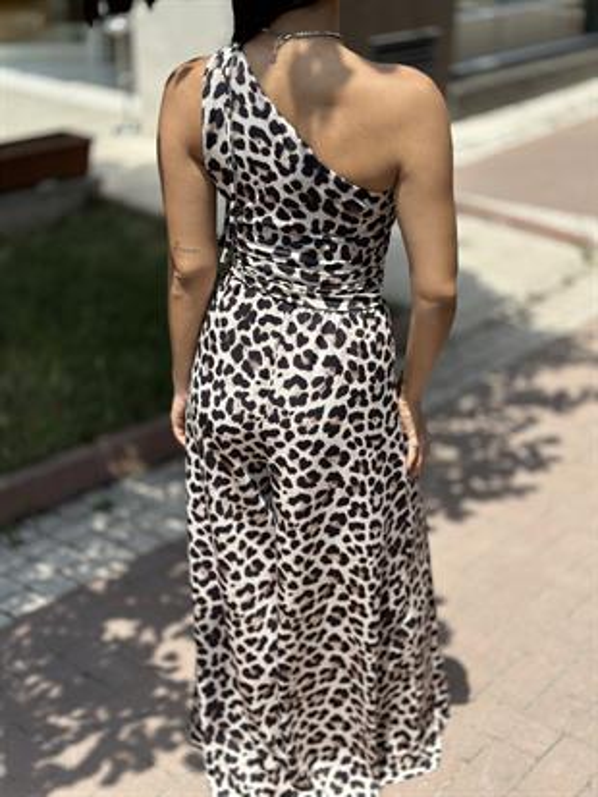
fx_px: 1105
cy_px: 398
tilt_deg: -26.3
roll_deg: +0.2
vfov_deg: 39.6
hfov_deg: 30.3
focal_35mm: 48
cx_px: 299
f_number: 1.78
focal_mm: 6.86
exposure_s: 1/3058
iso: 80
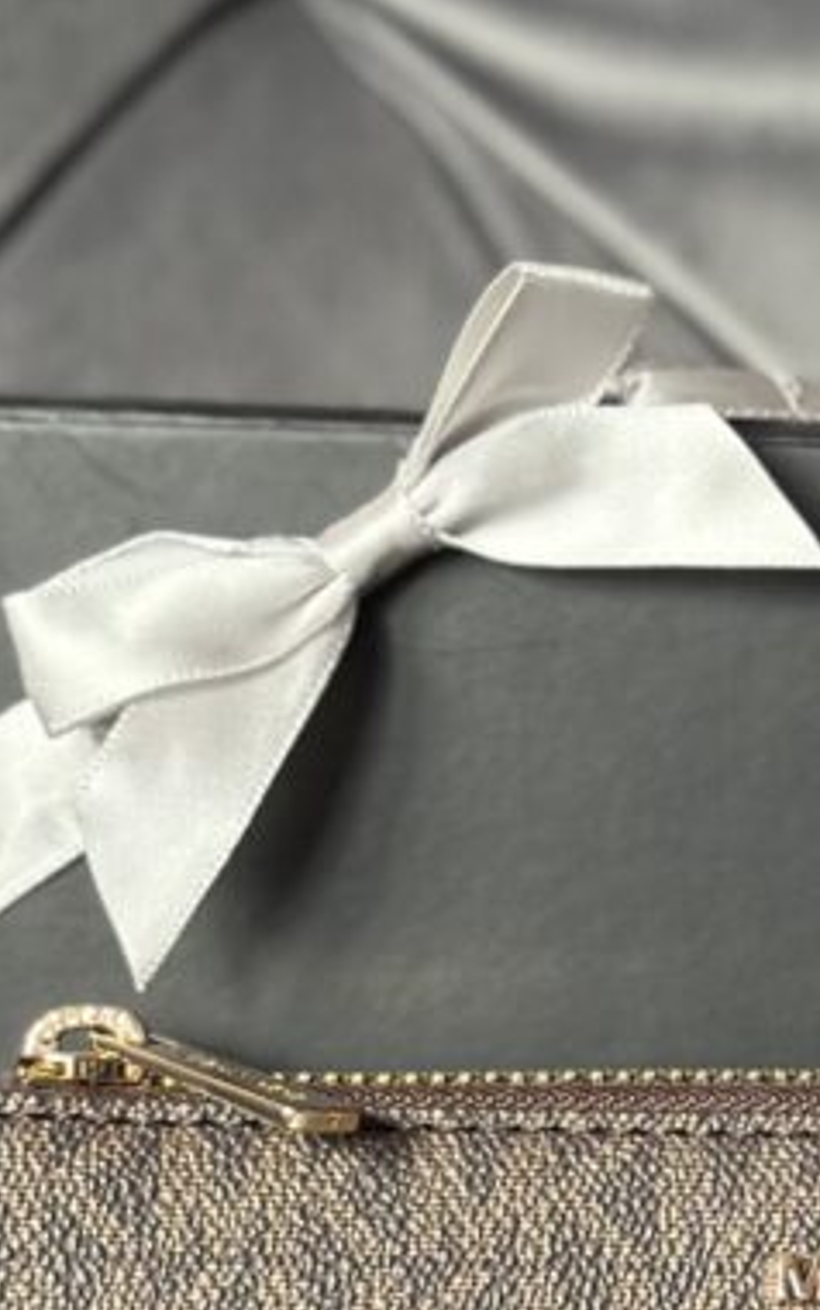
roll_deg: -2.0
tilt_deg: -8.1
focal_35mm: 137
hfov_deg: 9.4
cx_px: 1041
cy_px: 1038
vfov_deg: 15.2
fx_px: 4891
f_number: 1.78
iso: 250
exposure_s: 1/60
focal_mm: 6.86
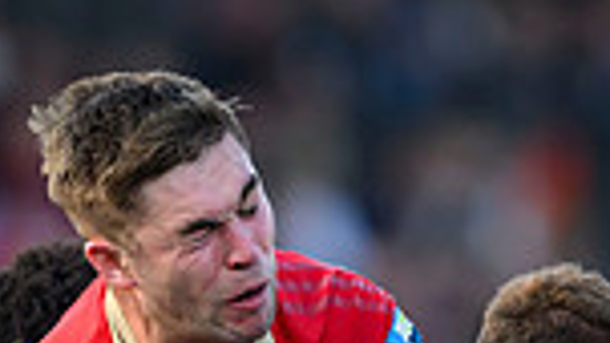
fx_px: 33860
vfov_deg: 0.6
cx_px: 33
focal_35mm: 2093
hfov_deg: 1.0
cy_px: 766
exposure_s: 1/2000
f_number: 3.5
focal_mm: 400
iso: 1250
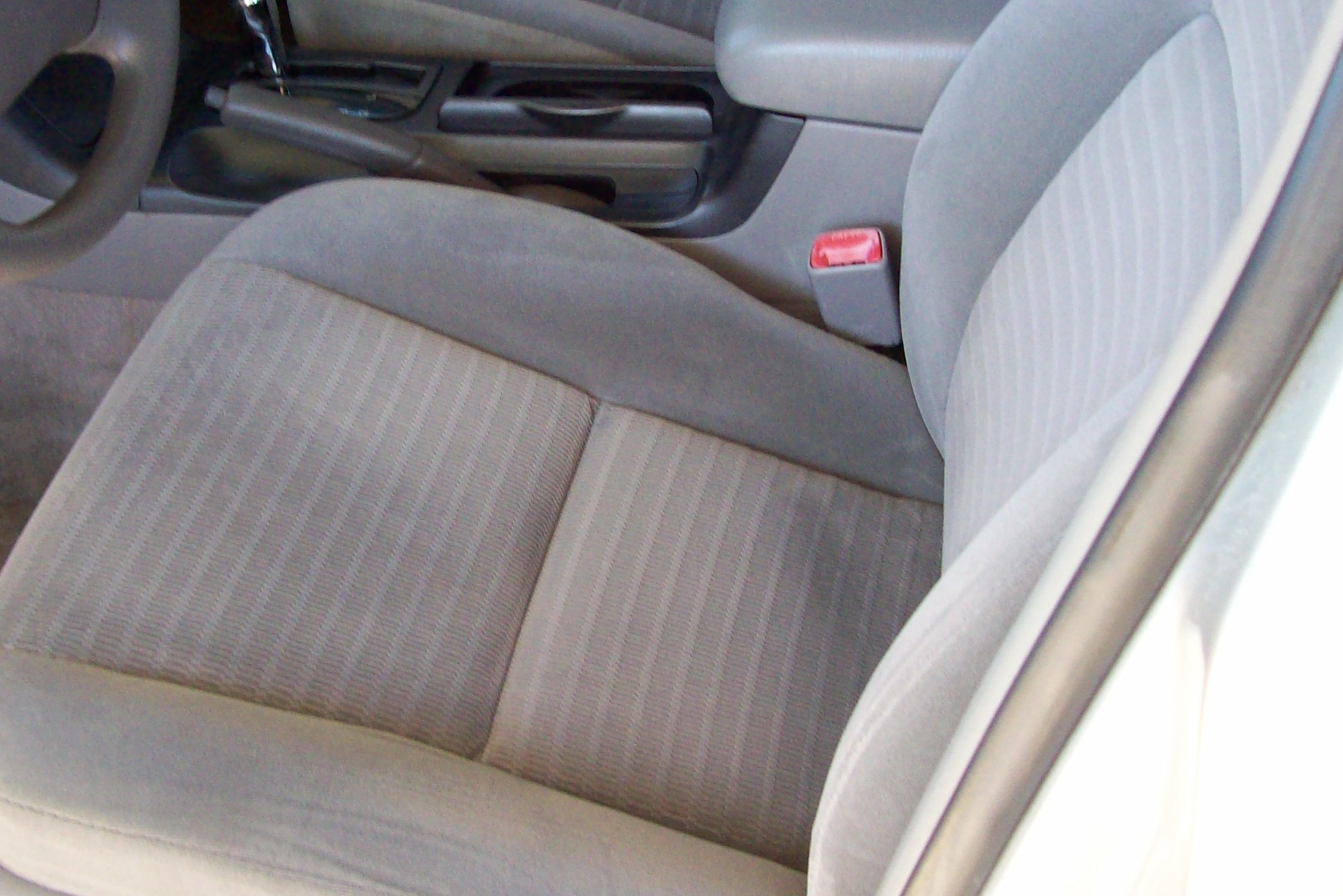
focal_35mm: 53
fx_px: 1977
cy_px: 346
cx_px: 499
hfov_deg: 37.3
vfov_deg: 25.5
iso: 200
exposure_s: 1/107
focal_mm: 6
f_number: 2.7
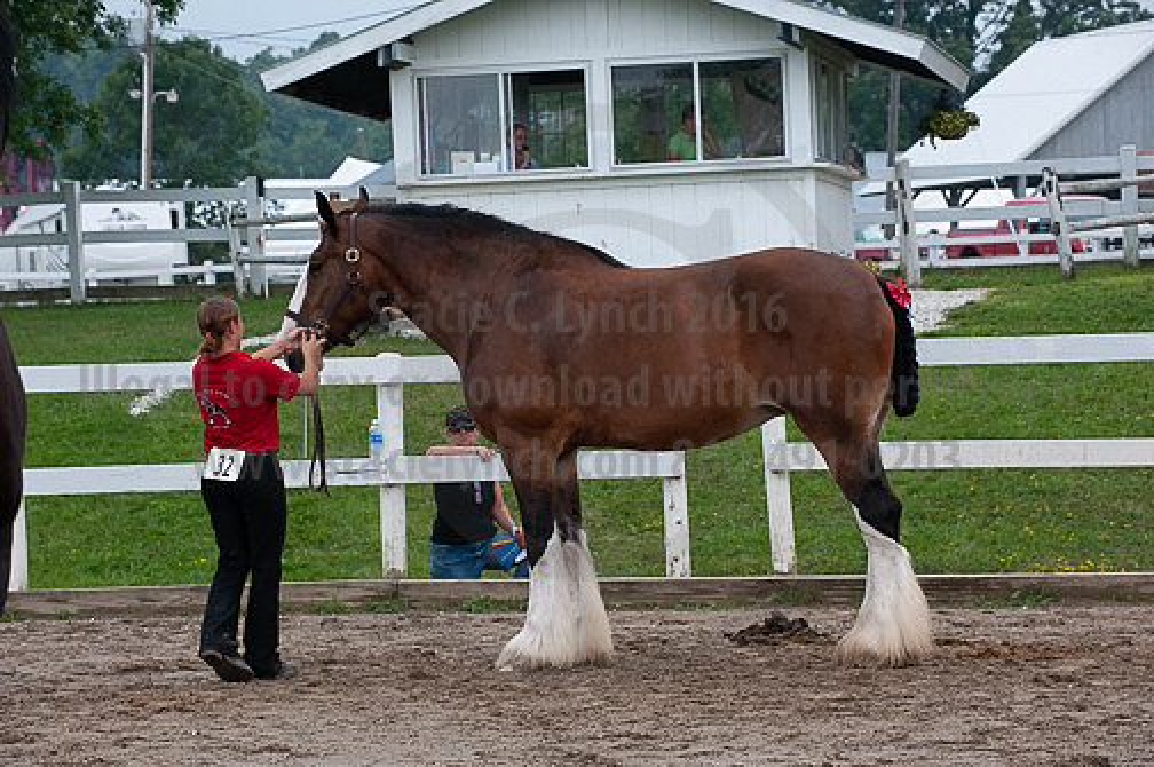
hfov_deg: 14.7
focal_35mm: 140
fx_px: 4483
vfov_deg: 9.8
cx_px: 577
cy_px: 384
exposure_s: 1/1250
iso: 1600
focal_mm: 140
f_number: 5.6
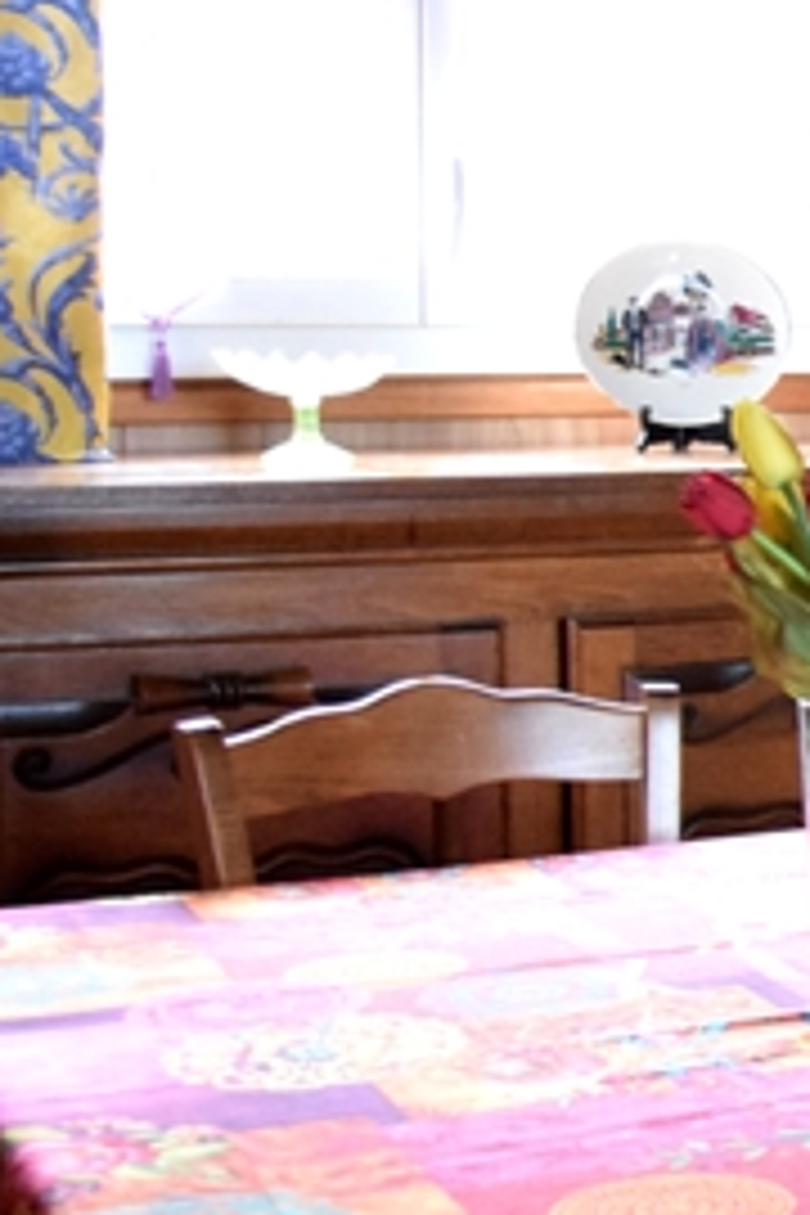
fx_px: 5247
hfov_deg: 8.3
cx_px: 1670
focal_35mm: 155
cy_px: 547
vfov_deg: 13.2
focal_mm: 35
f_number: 4.5
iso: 3200
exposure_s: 1/80
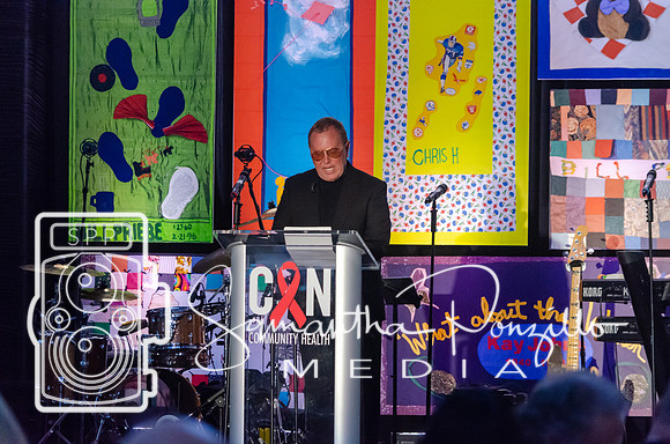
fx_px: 3760
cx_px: 335
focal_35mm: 202
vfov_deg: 6.8
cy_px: 222
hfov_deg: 10.2
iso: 3200
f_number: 4.8
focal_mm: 135
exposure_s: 1/100
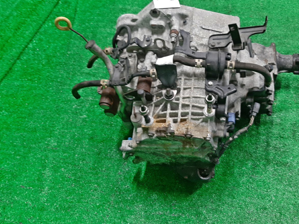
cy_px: 92
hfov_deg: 56.5
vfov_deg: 44.0
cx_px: 175
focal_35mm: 32
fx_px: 276
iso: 126
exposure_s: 1/50
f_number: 1.7
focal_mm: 3.93
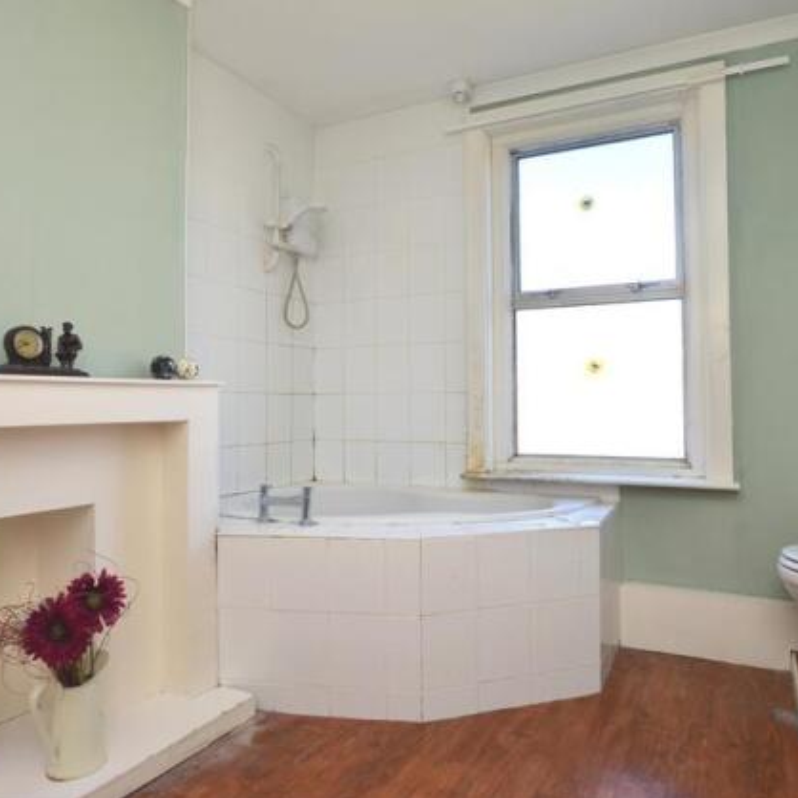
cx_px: 416
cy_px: 385
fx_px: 626
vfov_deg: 65.0
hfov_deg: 65.0
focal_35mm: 24
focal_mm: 12
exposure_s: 1/125
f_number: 5.6
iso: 200
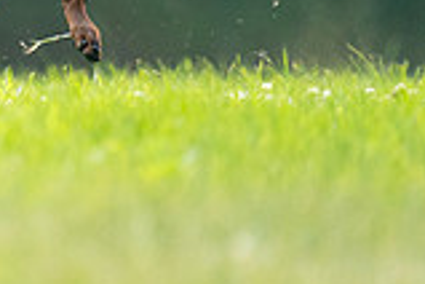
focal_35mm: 2014
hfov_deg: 1.0
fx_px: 23775
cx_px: -155
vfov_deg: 0.7
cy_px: -125
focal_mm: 553
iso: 3200
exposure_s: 1/4000
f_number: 6.3
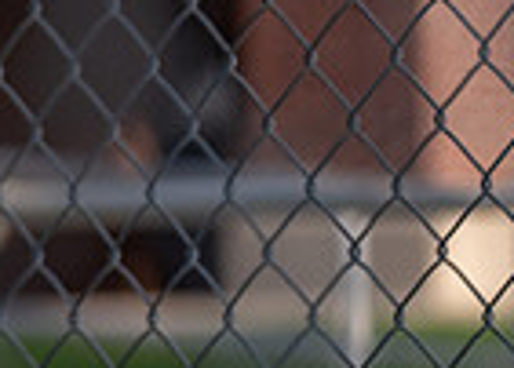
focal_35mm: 418
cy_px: 517
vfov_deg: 3.4
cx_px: -346
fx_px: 6108
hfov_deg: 4.8
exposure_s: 1/4000
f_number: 2.8
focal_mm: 96
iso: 250
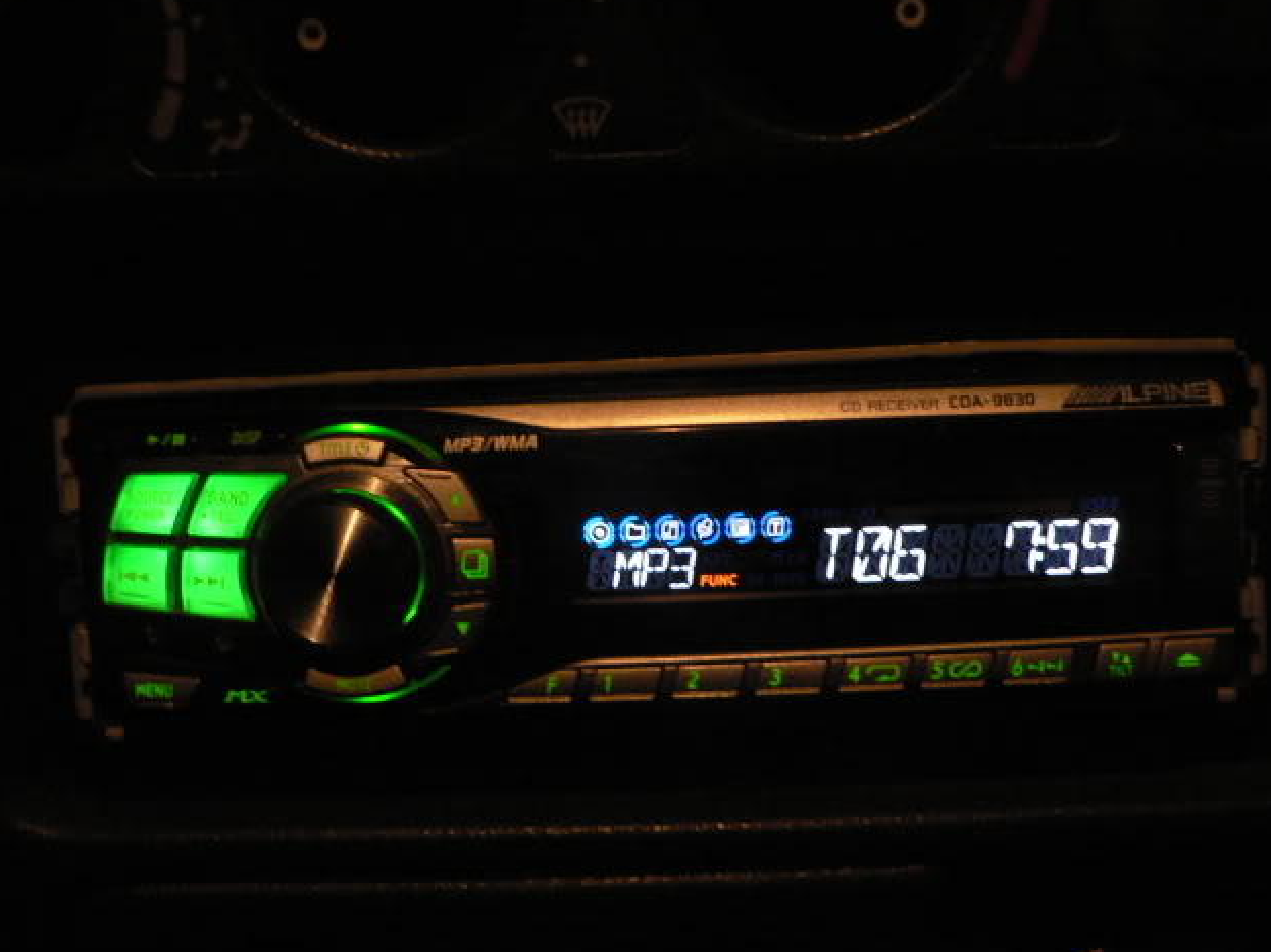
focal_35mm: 37
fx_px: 1358
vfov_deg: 38.7
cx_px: 647
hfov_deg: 50.1
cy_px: 475
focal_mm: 6
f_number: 2.8
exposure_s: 1/4
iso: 200
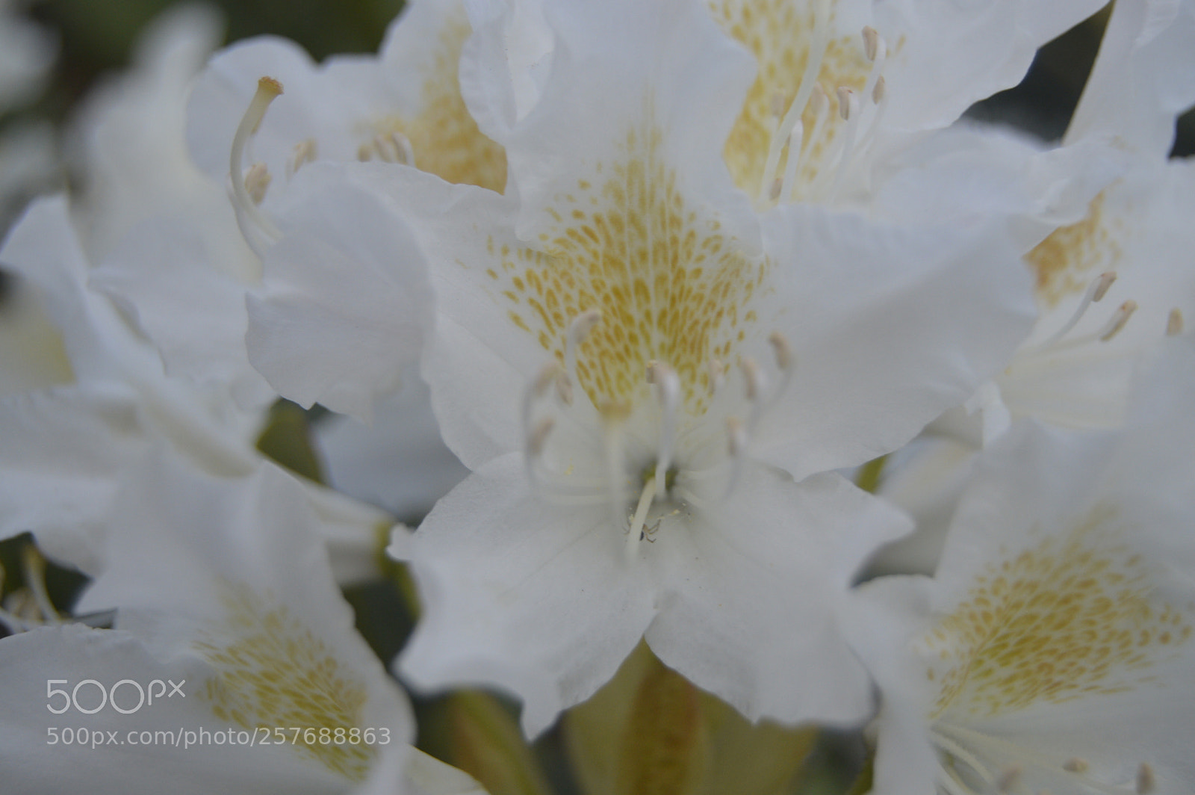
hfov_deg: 31.9
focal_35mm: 63
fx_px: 2089
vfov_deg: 21.5
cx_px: 598
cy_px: 398
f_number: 5.6
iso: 400
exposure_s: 1/125
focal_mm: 42
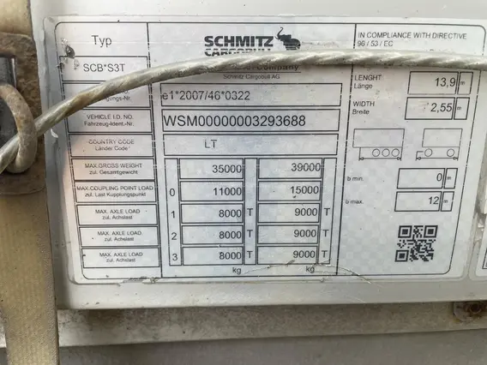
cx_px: 244
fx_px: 366
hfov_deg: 67.3
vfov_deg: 53.1
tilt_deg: -13.1
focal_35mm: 26
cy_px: 182
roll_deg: +2.0
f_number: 1.6
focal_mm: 4.2
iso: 32
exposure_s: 1/473
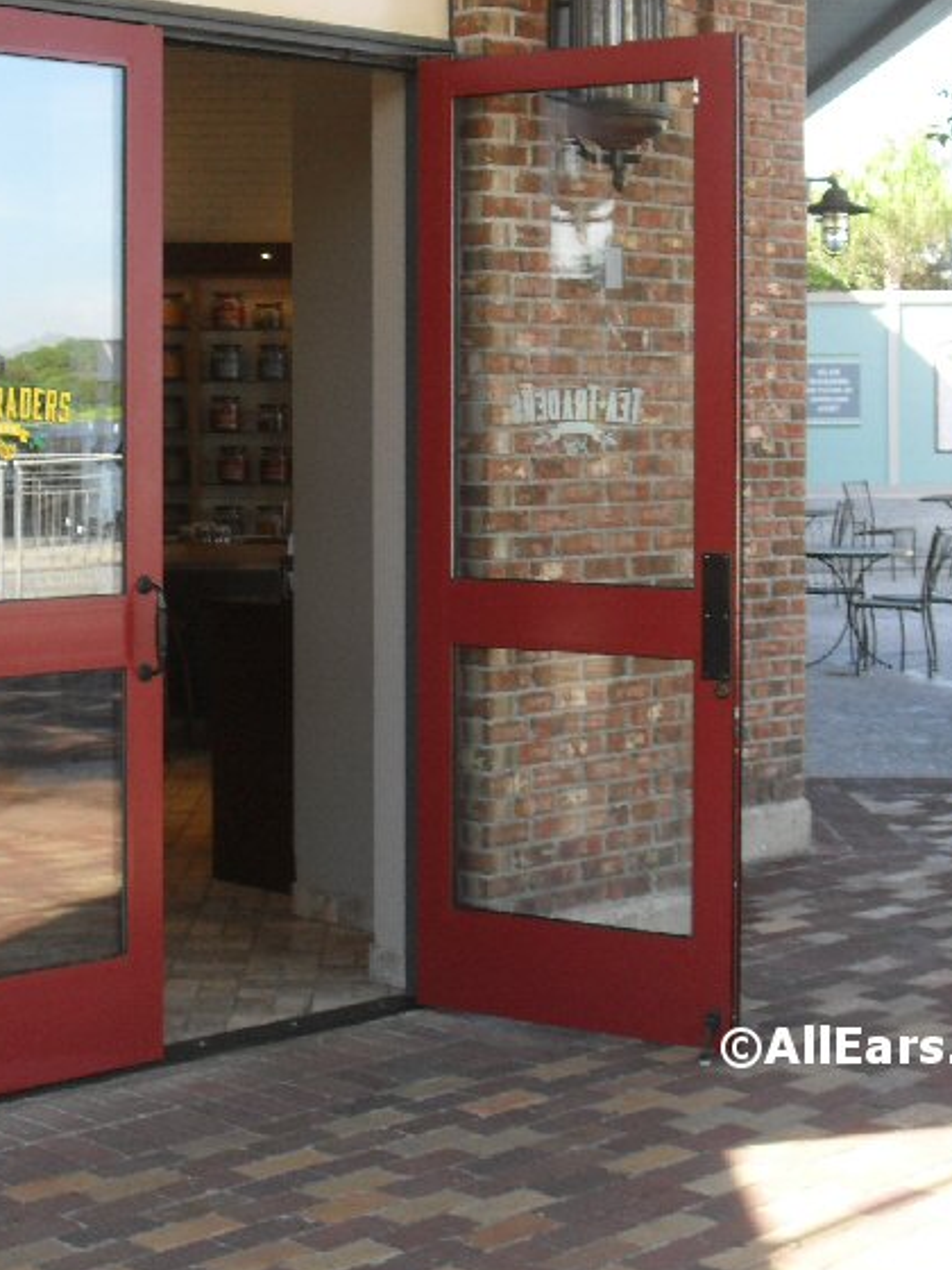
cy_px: 460
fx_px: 2567
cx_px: 397
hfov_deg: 21.0
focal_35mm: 70
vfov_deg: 27.7
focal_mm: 8.7
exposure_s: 1/90
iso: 100
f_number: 3.9
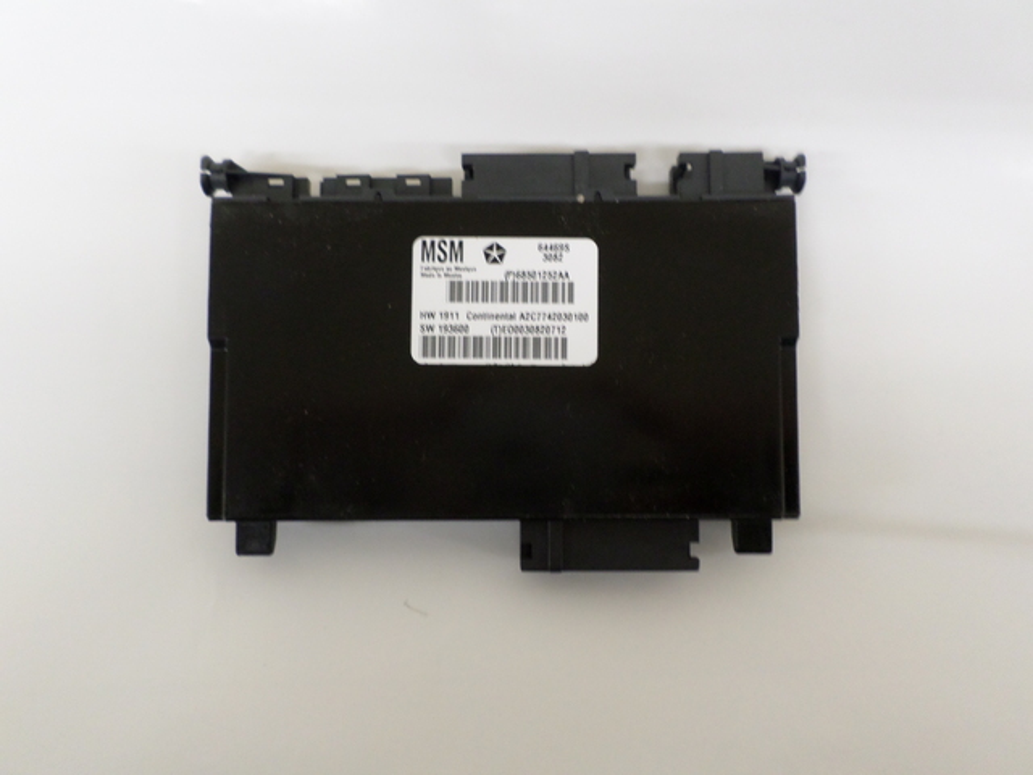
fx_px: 746
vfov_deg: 54.9
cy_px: 388
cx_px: 516
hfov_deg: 69.4
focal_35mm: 25
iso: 240
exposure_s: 1/30
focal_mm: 4.5
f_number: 2.5
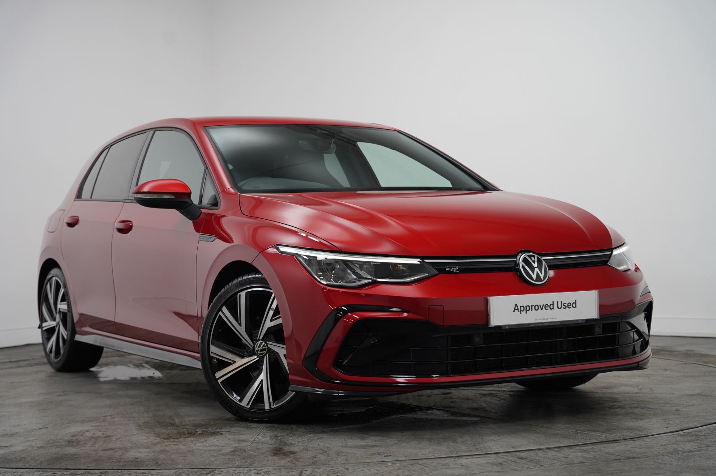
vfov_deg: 22.2
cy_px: 238
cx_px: 358
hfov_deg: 32.8
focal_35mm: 61
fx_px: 1216
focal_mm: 61.2
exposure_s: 1/160
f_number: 4
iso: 1250
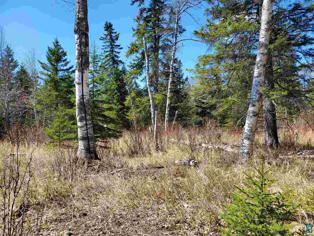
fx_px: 236
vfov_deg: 53.1
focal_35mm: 26
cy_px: 118
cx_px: 157
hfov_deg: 67.3
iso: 50
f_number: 2.4
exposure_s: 1/779
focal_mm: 4.3
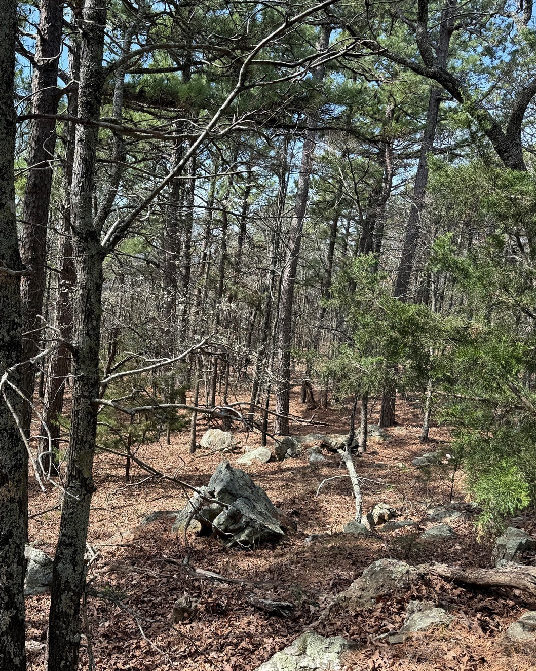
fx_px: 674
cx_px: 119
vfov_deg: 52.8
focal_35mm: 34
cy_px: 358
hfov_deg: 41.7
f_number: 1.78
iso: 80
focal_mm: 6.76
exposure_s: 1/1106
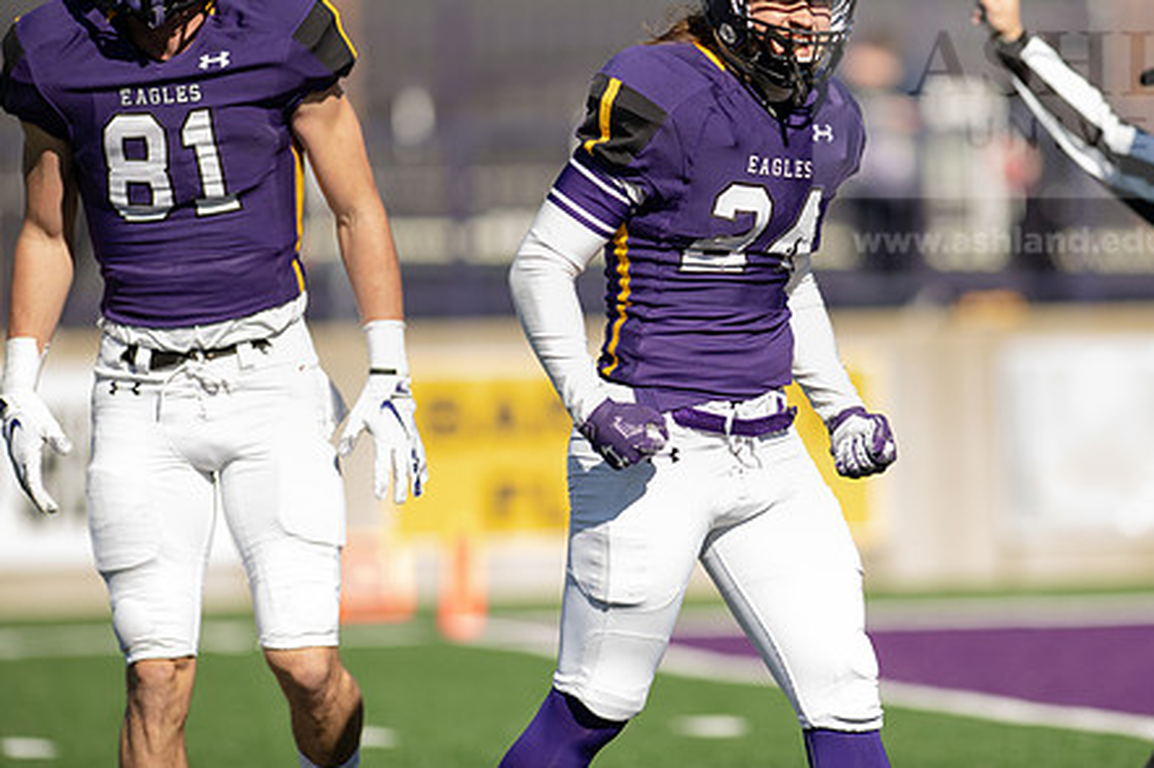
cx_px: 735
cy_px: 295
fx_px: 12592
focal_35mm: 393
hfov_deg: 5.2
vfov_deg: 3.5
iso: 320
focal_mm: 300
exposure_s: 1/2000
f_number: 3.2
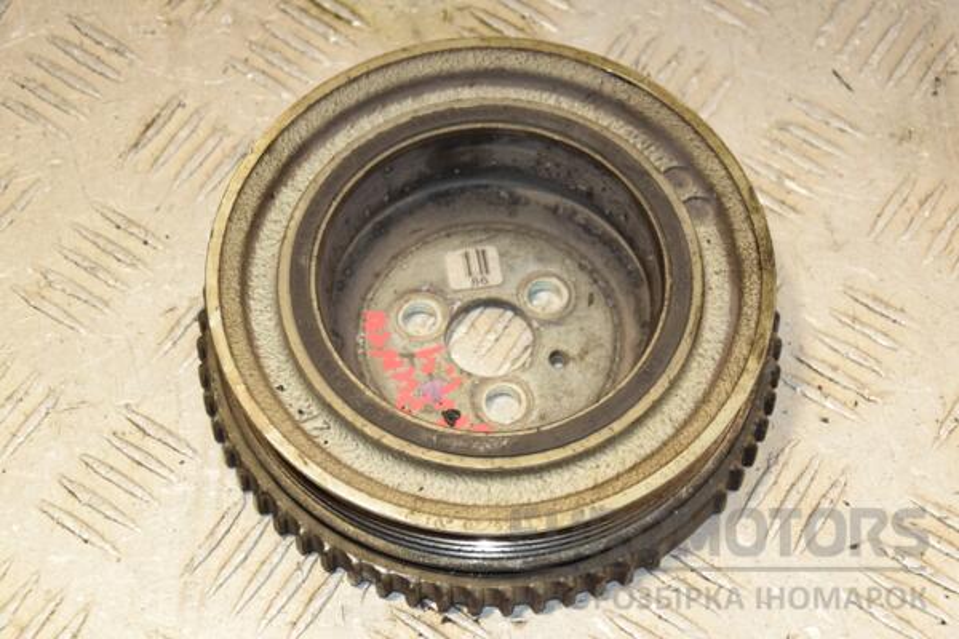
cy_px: 320
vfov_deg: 14.7
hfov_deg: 21.9
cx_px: 480
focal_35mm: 93
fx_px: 2477
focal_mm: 62
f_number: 6.3
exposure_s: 1/200
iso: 800
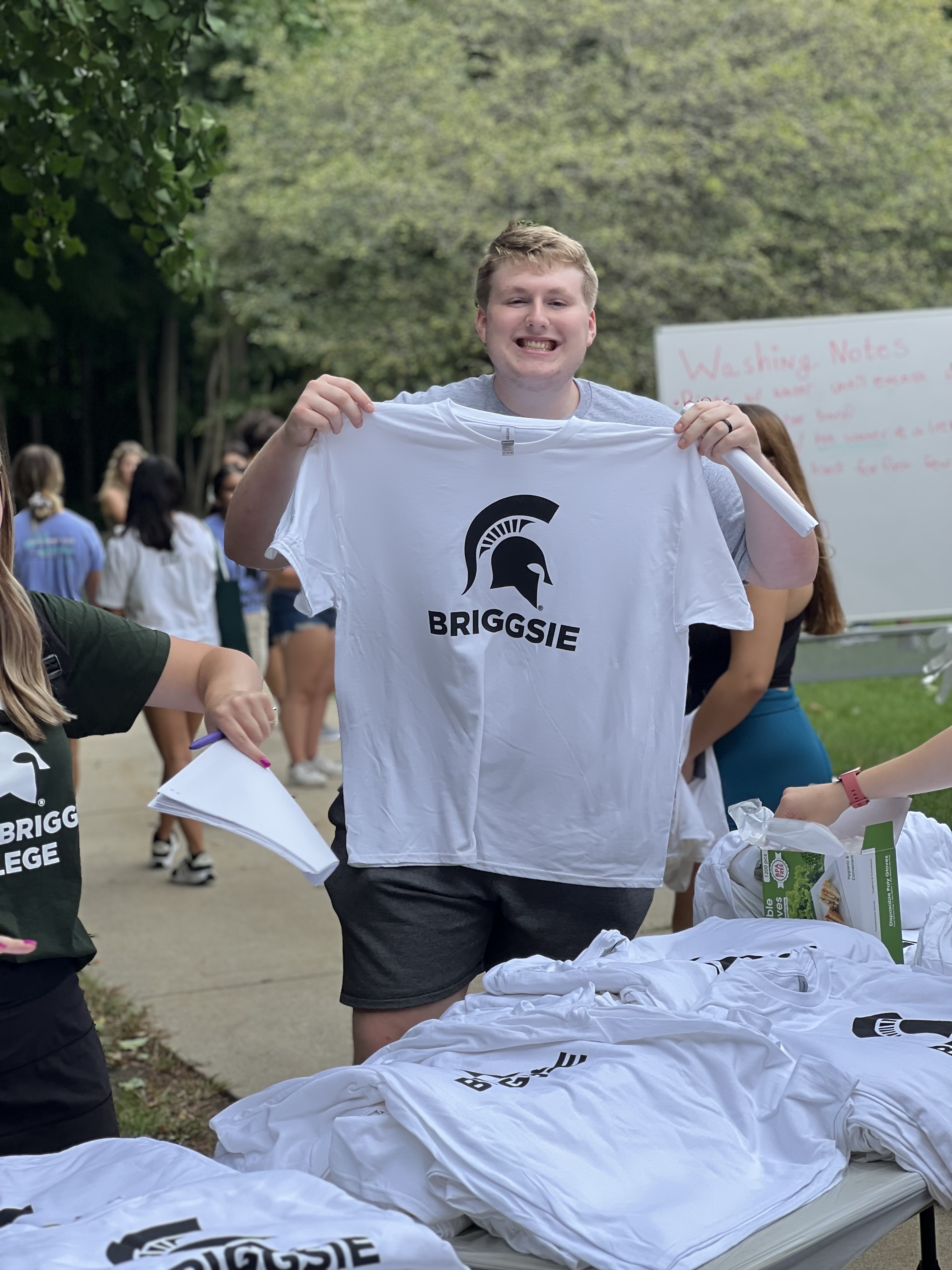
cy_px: 635
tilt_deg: -5.2
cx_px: 476
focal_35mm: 77
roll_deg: +2.7
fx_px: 2824
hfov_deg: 19.1
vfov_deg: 25.3
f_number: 2.8
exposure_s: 1/164
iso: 25
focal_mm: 9
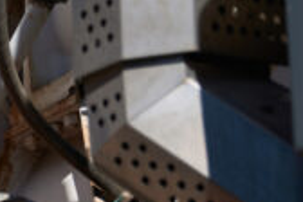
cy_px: 484
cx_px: -530
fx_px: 1515
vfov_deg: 7.2
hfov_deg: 9.5
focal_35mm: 180
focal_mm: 29.5
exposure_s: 1/2500
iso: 100
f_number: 3.2
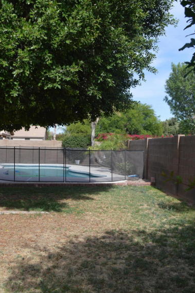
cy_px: 161
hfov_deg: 36.6
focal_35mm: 36
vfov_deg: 53.1
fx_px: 293
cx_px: 70
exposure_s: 1/200
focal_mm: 18
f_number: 7.1
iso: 100
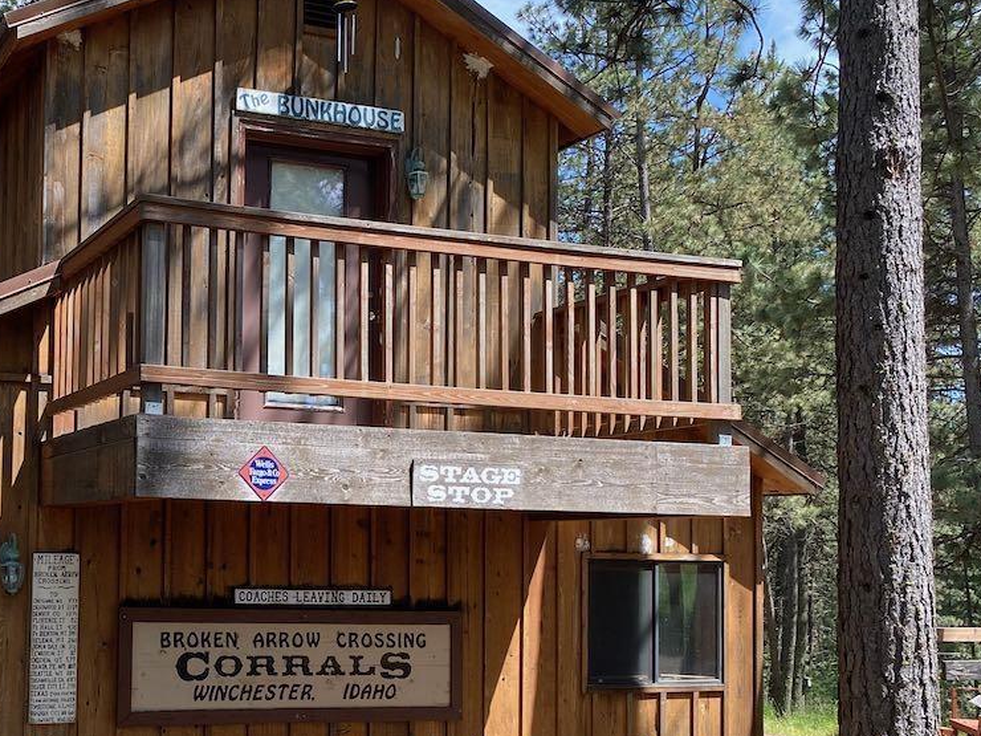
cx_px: 150
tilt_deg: +2.7
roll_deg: -1.4
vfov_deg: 31.9
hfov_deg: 39.8
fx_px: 1275
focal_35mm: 45
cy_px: 500
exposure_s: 1/573
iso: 32
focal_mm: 4.25
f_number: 1.8
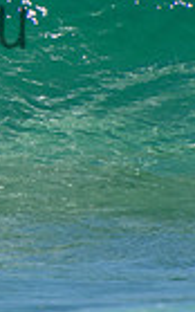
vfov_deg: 0.8
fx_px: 21703
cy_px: -3
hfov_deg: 0.5
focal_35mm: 2555
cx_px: -211
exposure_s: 1/2000
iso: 320
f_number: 5.6
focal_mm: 400
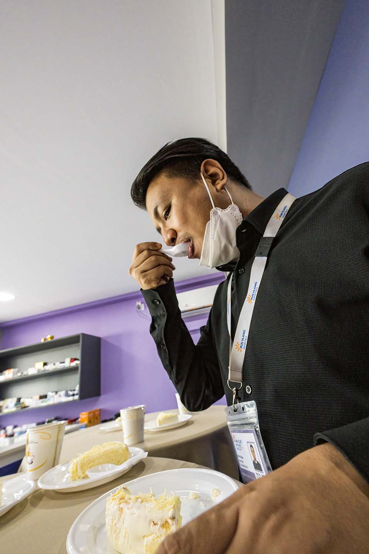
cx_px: 184
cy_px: 277
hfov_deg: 81.2
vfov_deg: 104.3
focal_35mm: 14
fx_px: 215
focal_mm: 14
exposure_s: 1/200
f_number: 8
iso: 8000
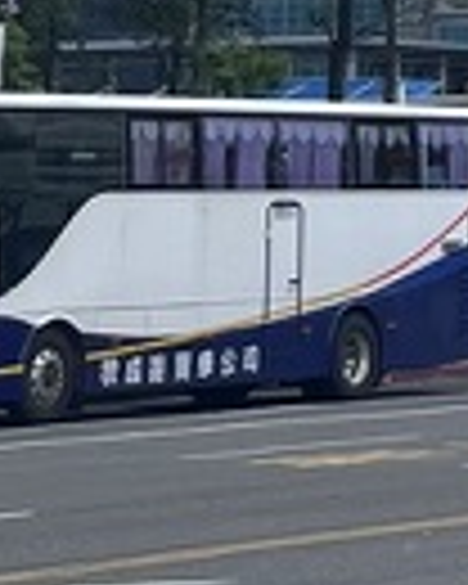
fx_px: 3463
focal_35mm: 200
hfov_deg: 7.6
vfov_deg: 8.0
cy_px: -1300
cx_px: 598
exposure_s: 1/5319
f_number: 1.6
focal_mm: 5.1
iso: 50
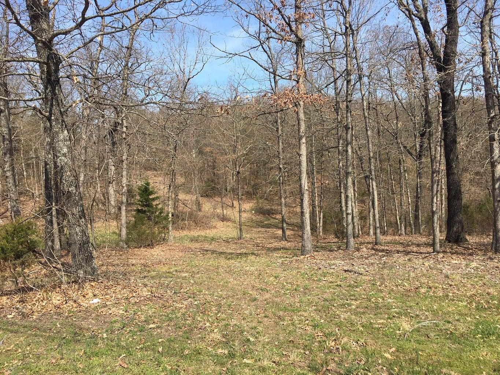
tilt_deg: -5.2
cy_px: 188
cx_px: 250
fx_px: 419
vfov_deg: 48.2
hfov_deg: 61.7
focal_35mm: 29
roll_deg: +2.4
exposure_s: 1/1241
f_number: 2.2
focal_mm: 4.15
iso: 25
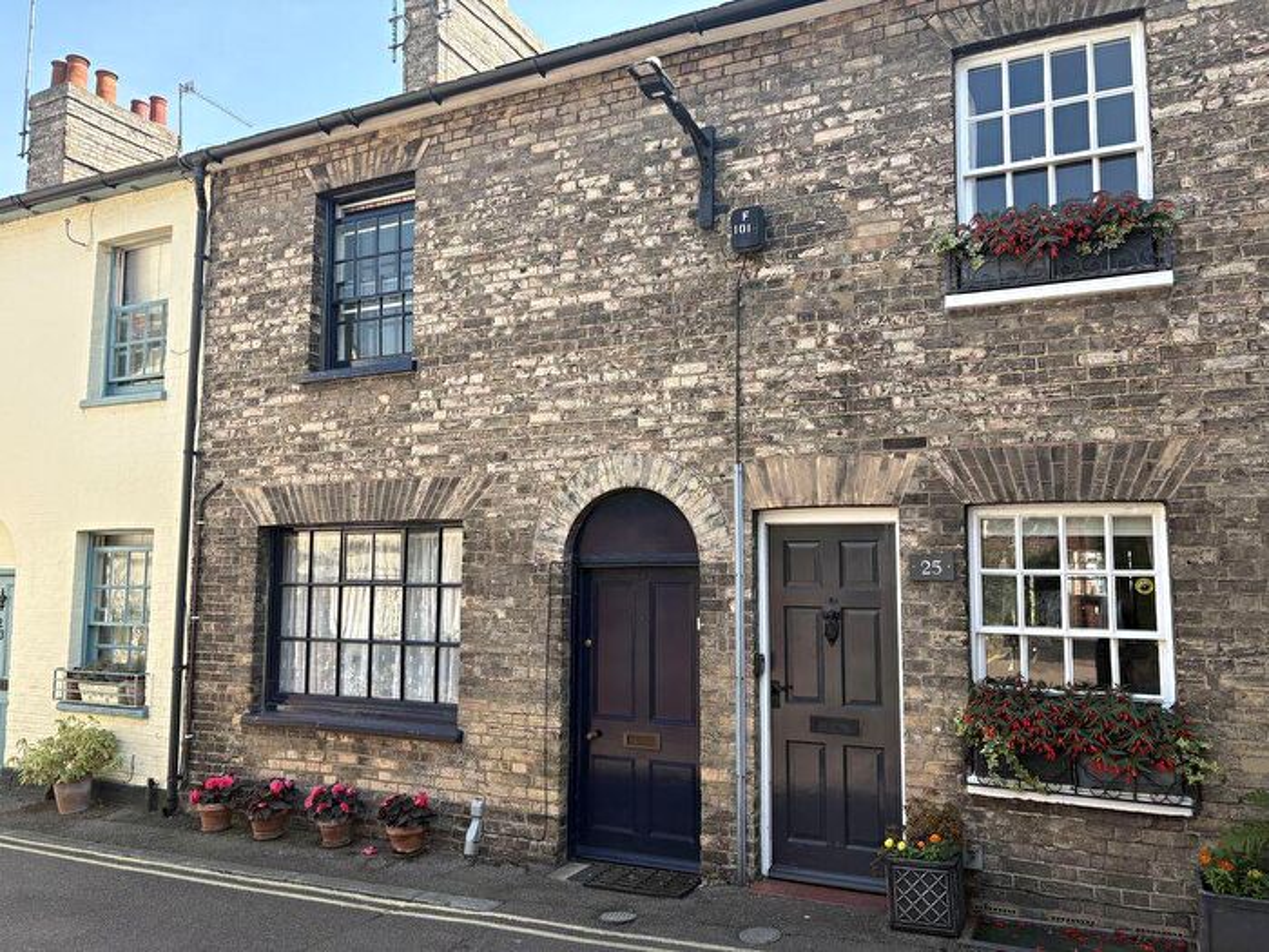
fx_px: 953
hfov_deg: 67.3
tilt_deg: +5.4
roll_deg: -0.3
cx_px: 634
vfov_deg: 53.1
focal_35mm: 26
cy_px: 476
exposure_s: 1/810
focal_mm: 5.96
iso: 64
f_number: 1.6
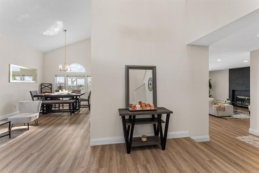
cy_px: 86
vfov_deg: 81.2
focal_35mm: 14
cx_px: 130
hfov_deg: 104.2
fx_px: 101
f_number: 10
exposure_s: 1/10
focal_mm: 14
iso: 1000
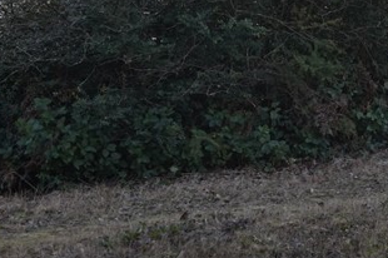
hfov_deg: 13.9
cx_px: 526
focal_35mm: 142
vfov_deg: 9.4
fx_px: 1526
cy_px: -104
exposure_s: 1/80
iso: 100
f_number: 6.3
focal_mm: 27
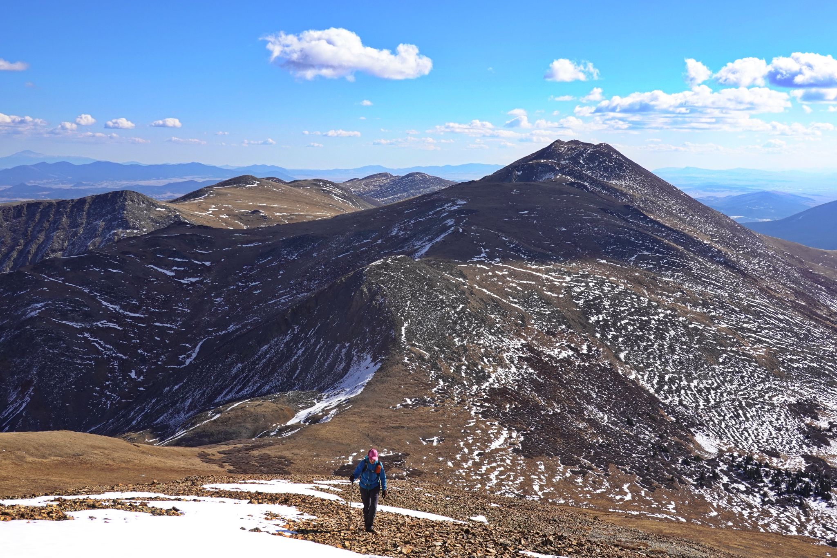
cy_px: 279
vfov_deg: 29.2
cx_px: 418
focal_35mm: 46
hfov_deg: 42.7
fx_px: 1069
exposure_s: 1/500
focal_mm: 17.19
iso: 100
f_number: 5.6
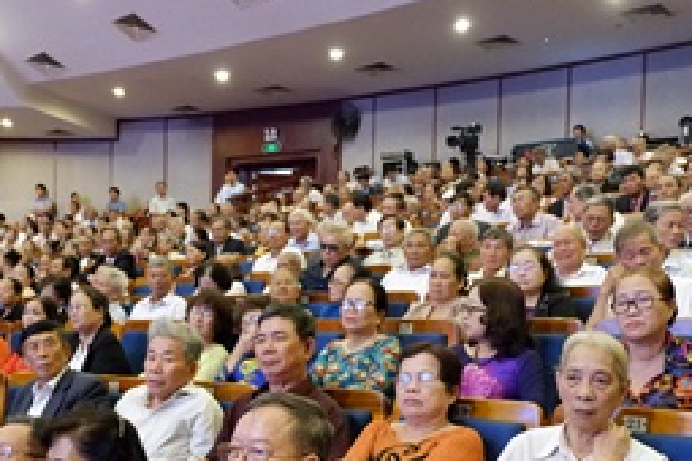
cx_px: 242
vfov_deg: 27.6
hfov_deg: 41.5
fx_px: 903
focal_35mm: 47
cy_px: 419
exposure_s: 1/140
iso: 6400
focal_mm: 16
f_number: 3.5
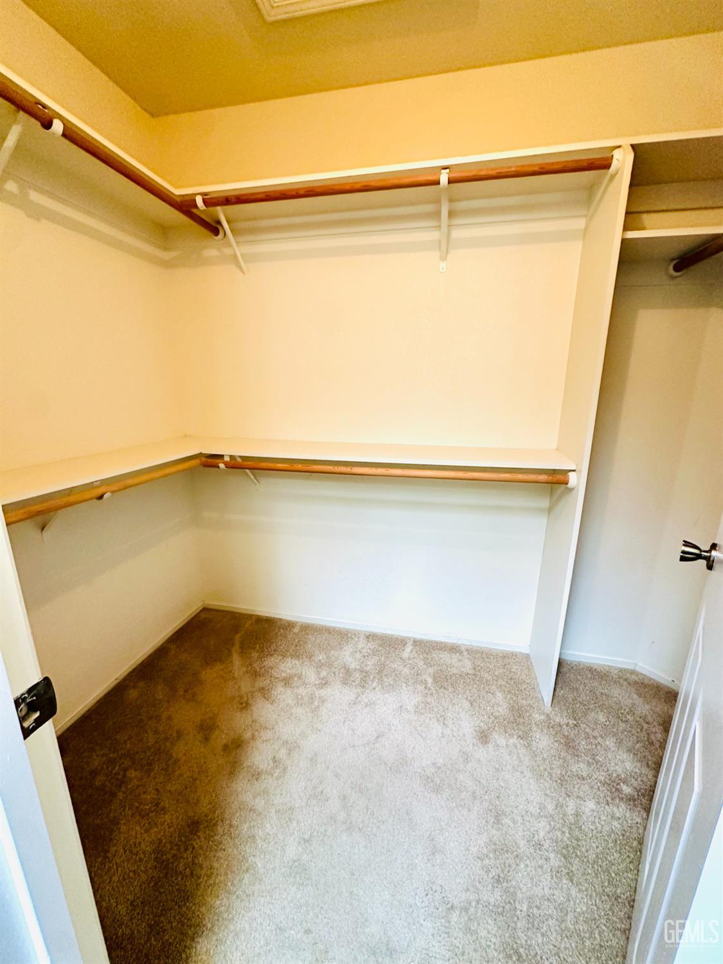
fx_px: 390
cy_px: 482
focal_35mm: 14
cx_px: 362
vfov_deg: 102.1
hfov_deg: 85.7
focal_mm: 2.22
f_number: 2.2
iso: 400
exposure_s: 1/60
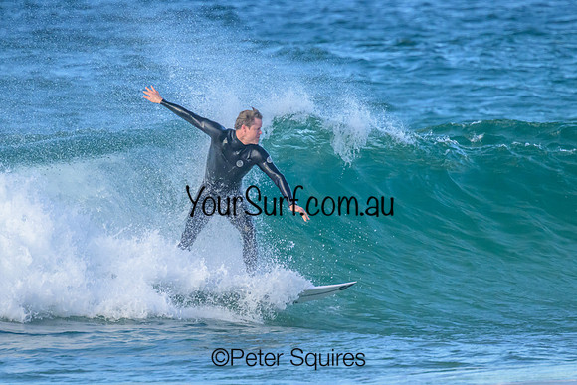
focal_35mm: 1100
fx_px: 17635
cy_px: 191
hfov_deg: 1.9
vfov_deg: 1.3
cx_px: 269
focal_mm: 800
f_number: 11
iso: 2800
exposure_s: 1/2000
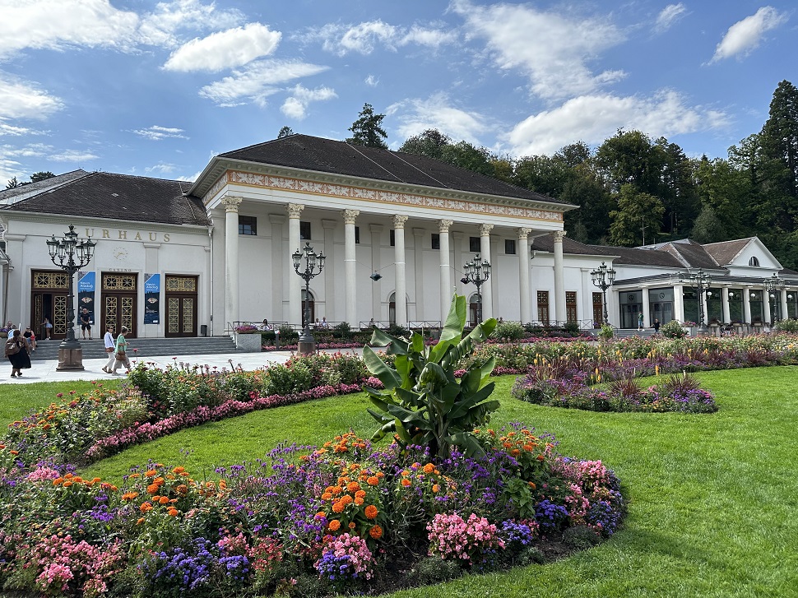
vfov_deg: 56.8
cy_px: 299
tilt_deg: +2.3
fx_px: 553
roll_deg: +1.3
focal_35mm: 24
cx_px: 399
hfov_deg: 71.6
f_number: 1.78
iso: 80
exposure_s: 1/4184
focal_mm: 6.86
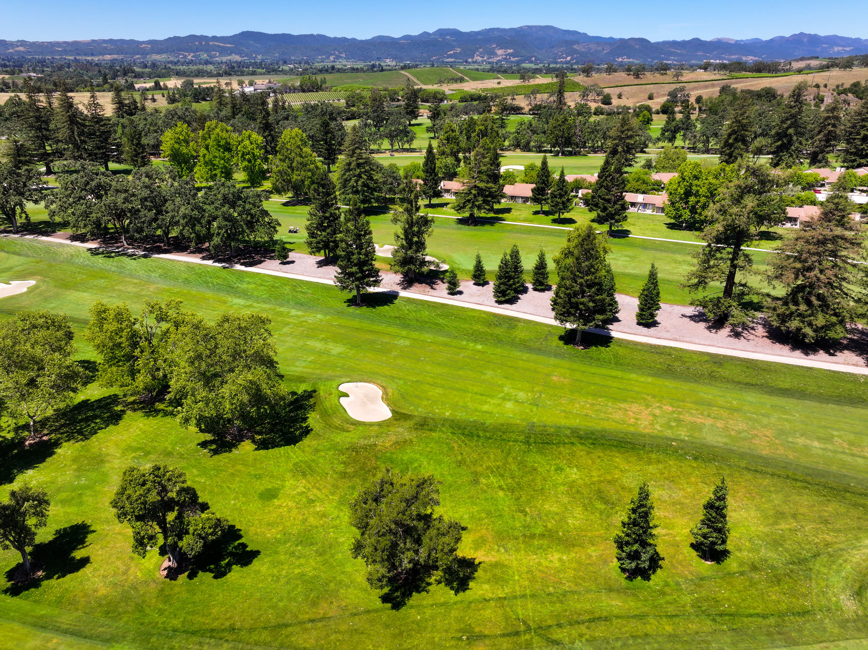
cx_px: 434
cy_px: 325
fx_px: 602
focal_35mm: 24
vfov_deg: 56.8
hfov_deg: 71.6
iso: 100
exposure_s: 1/240
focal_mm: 12.29
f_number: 8
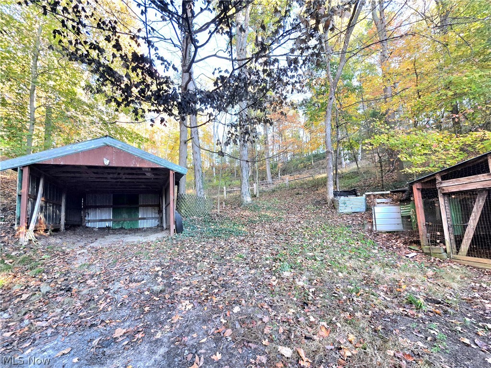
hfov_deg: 106.2
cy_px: 184
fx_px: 184
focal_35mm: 13
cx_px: 246
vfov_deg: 89.9
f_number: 1.9
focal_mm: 2.2
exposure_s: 1/120
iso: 64
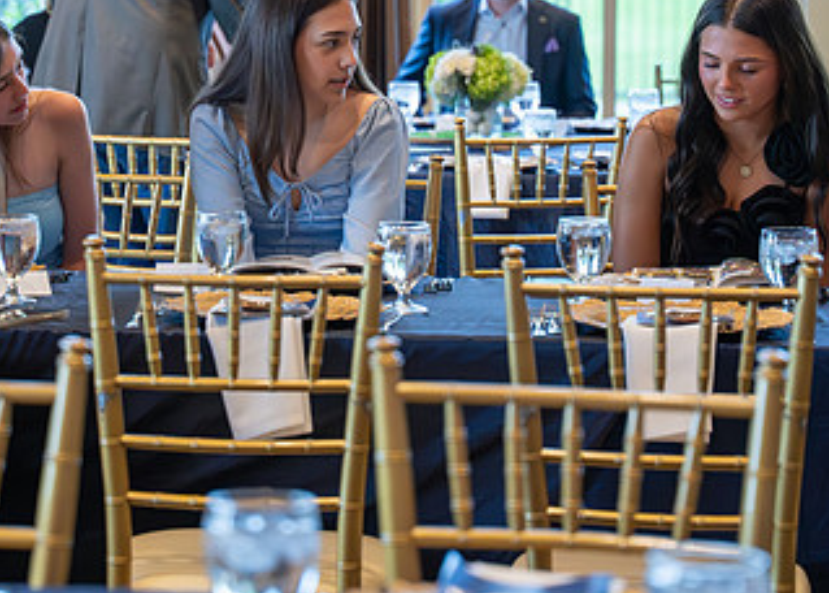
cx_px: 286
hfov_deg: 14.7
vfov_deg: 10.5
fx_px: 3203
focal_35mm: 136
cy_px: 112
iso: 3200
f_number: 2.8
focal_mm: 70
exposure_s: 1/500
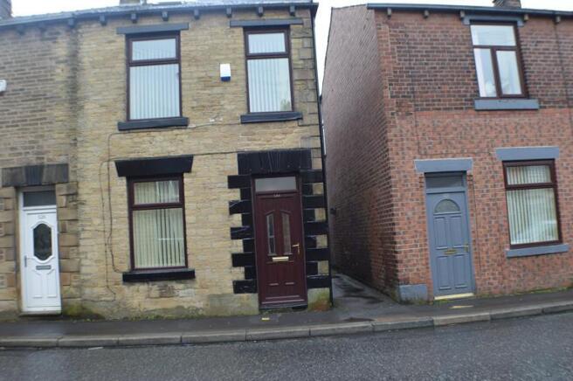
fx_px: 620
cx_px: 286
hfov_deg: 49.6
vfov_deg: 34.1
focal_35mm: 39
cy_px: 190
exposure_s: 1/125
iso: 360
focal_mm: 26
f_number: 5.6
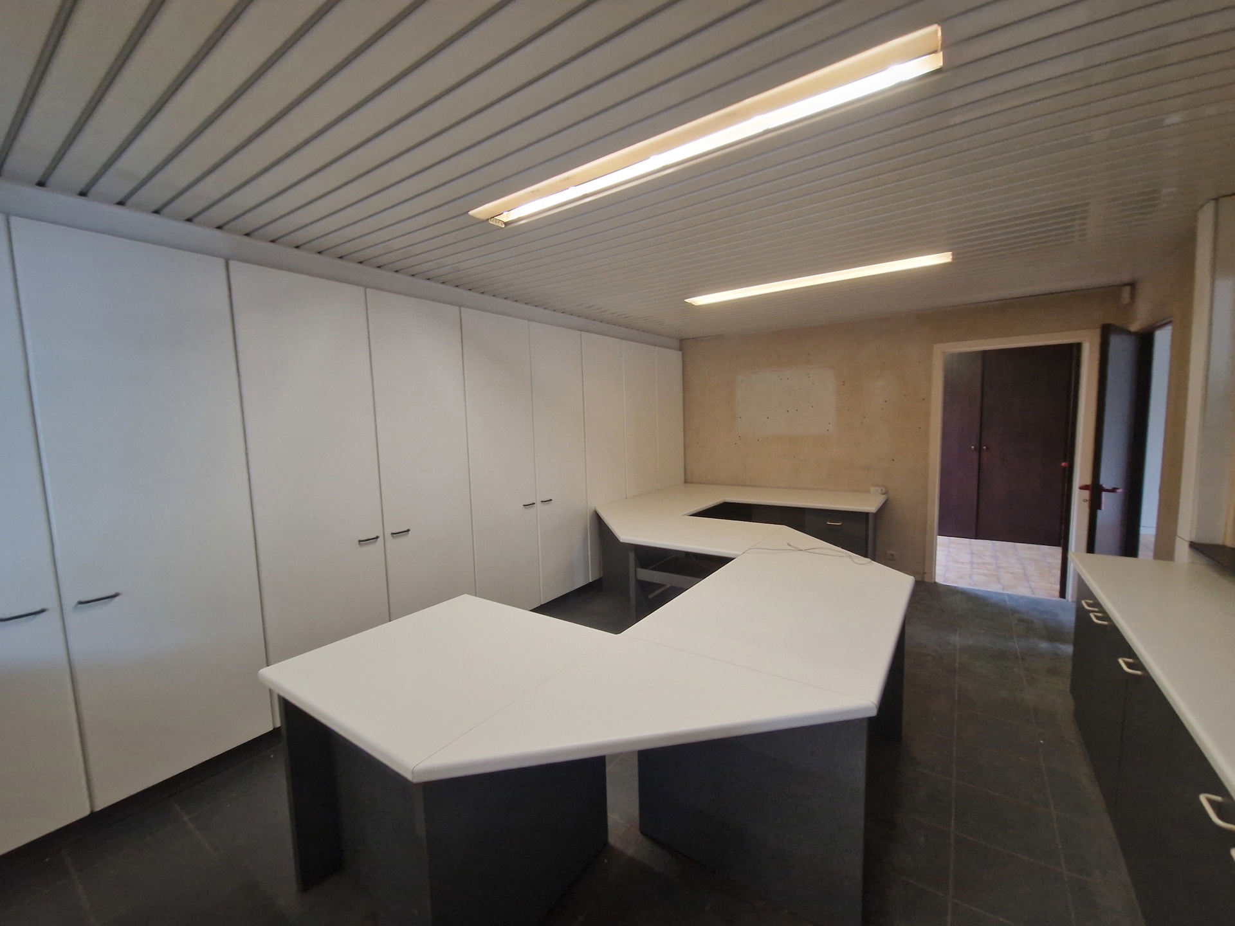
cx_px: 618
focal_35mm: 13
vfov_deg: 89.9
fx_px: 464
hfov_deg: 106.2
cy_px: 463
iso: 400
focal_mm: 2.2
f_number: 2.2
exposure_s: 1/33
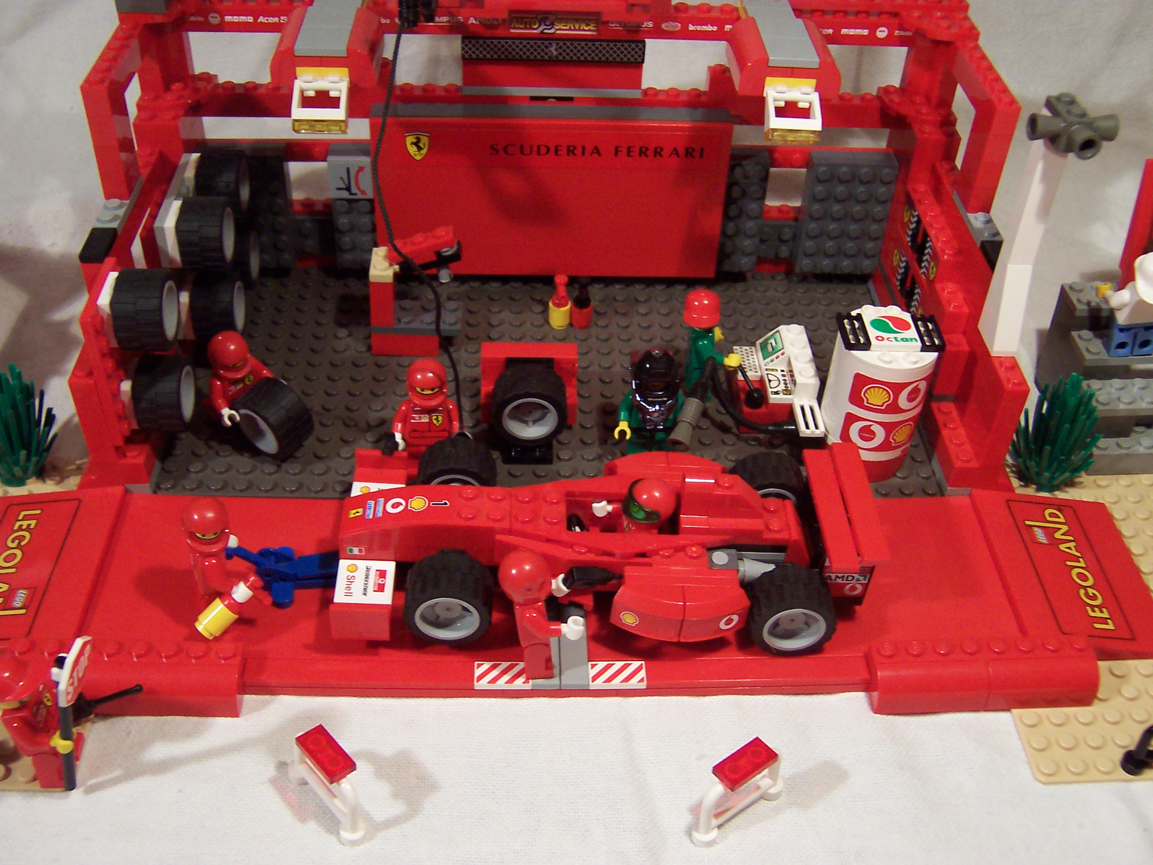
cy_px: 432
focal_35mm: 36
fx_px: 1199
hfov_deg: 51.4
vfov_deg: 39.7
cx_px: 576
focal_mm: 5.6
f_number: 2.8
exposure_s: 1/30
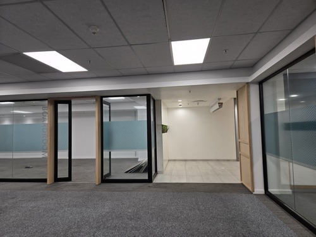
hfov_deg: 73.9
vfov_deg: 58.9
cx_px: 158
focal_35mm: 23
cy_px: 118
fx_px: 210
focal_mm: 5.4
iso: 40
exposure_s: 1/100
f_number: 1.8
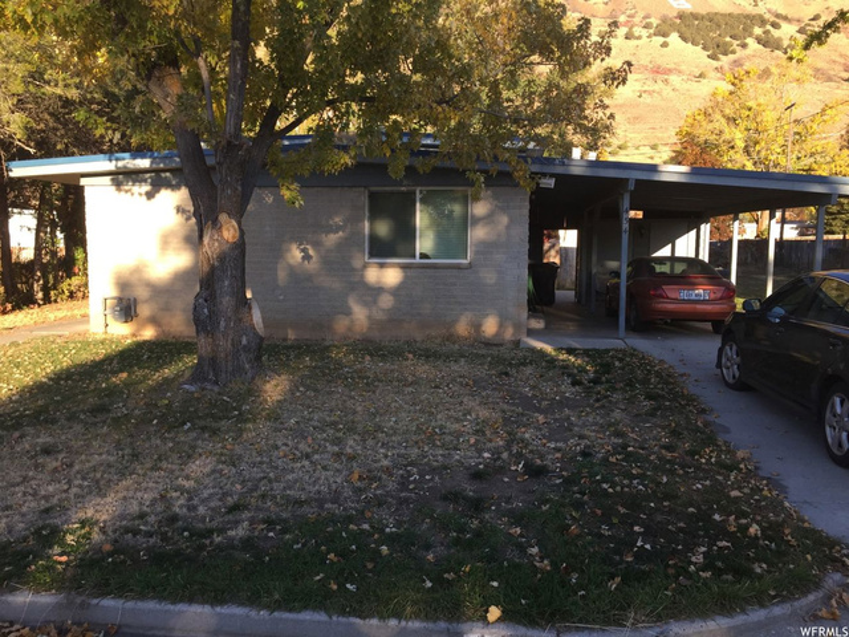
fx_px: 711
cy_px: 318
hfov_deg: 61.7
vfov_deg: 48.2
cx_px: 424
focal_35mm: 29
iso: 32
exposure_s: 1/347
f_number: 2.2
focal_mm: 4.15
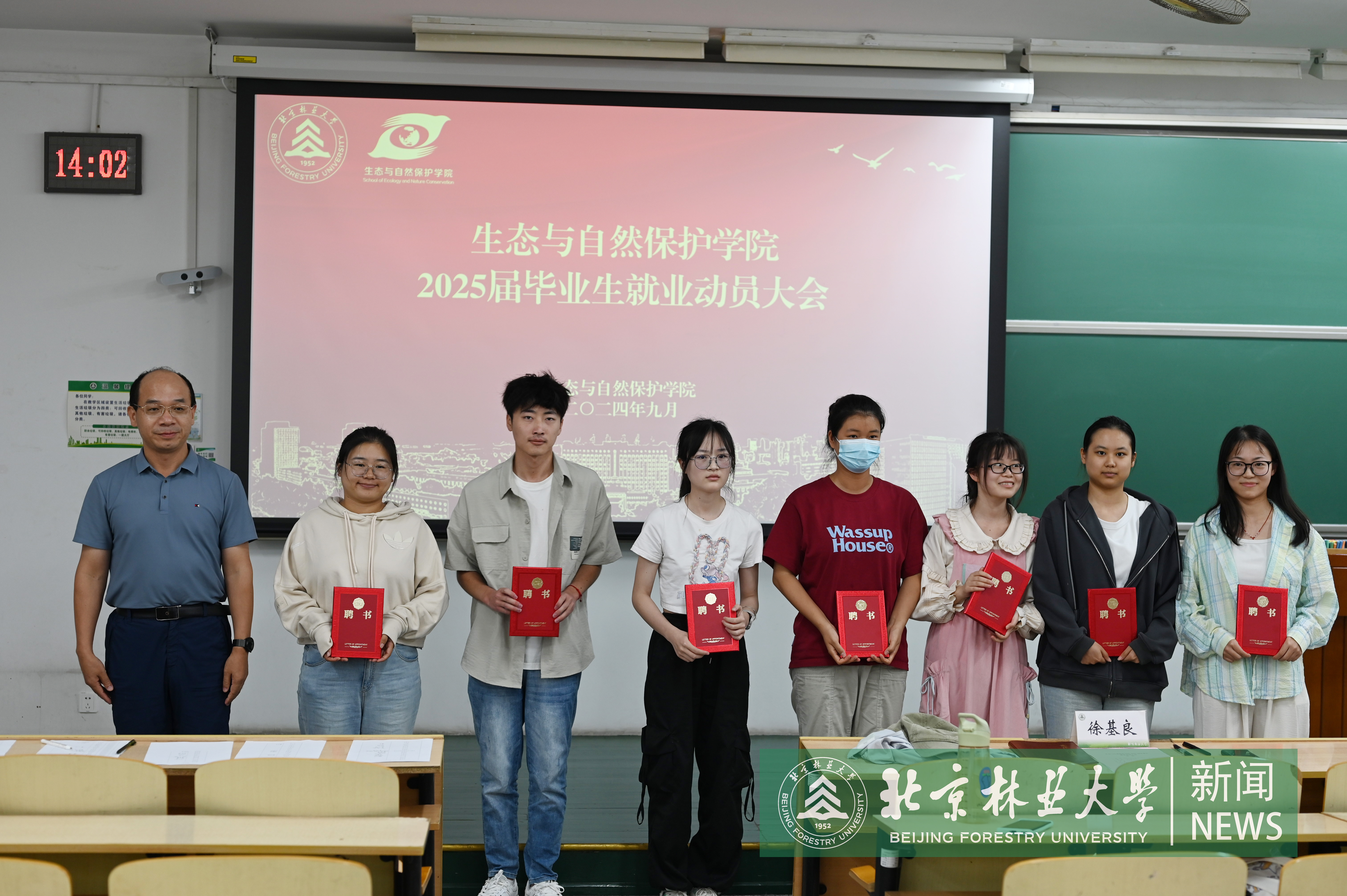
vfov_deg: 27.0
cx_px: 674
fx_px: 1870
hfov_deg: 39.6
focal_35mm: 50
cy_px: 448
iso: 320
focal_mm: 50
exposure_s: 1/80
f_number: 3.5
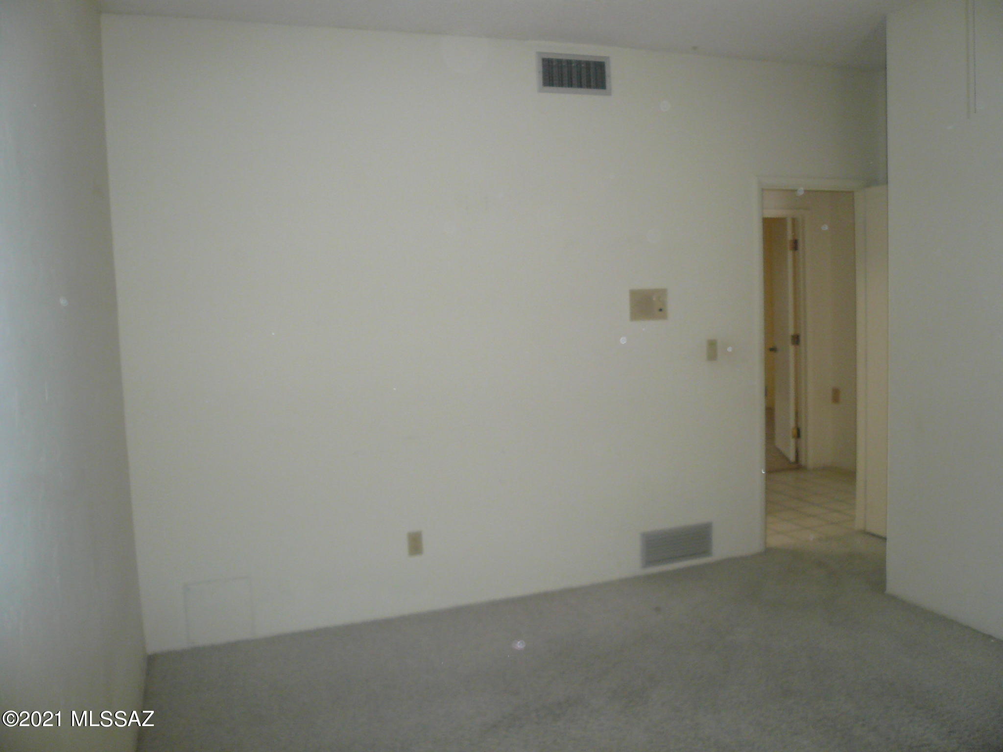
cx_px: 502
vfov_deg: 49.7
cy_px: 376
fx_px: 811
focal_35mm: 28
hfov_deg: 63.4
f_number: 2.8
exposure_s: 1/30
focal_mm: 4.6
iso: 125
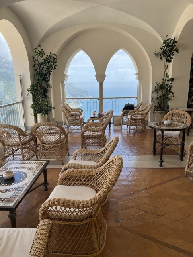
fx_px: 193
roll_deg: +1.2
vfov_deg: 67.3
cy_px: 128
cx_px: 96
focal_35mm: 26
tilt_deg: -13.9
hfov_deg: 53.1
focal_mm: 5.7
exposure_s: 1/965
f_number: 1.5
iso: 50
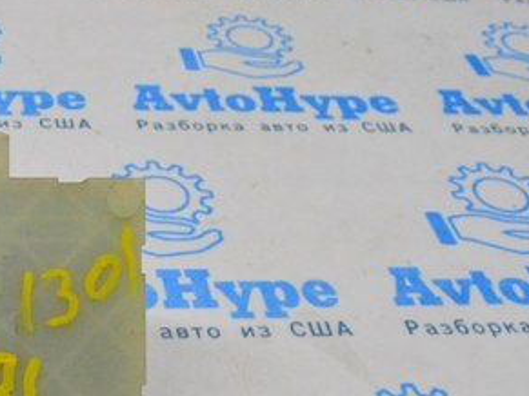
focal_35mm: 57
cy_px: 375
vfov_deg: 24.7
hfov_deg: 31.1
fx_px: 871
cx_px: -9
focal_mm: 18
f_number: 9
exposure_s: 1/320
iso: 6400
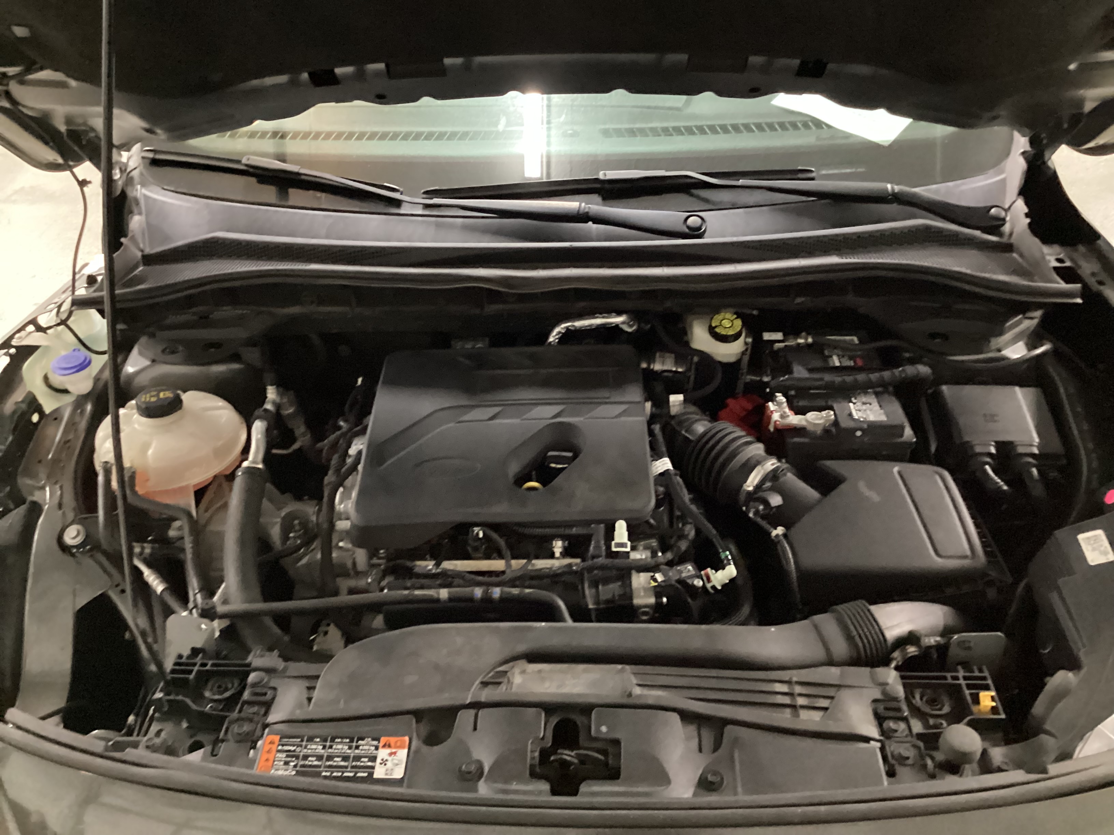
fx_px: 998
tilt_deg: -35.1
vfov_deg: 45.4
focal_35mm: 31
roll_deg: +1.4
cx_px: 557
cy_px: 418
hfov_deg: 58.4
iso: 800
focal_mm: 3.3
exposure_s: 1/17
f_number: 2.4
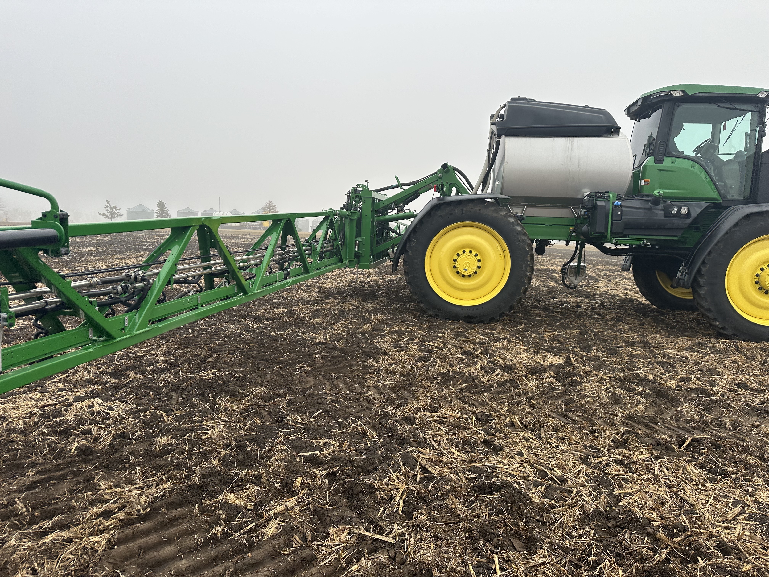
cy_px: 288
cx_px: 384
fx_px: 533
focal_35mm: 24
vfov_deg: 56.8
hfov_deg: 71.6
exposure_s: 1/918
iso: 80
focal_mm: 6.86
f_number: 1.78
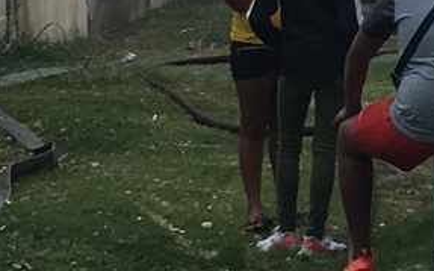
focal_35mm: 216
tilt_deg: +1.5
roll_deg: +0.4
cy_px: -156
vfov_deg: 6.0
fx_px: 2553
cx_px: 552
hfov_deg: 9.6
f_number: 2.2
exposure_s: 1/100
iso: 40
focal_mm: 4.15
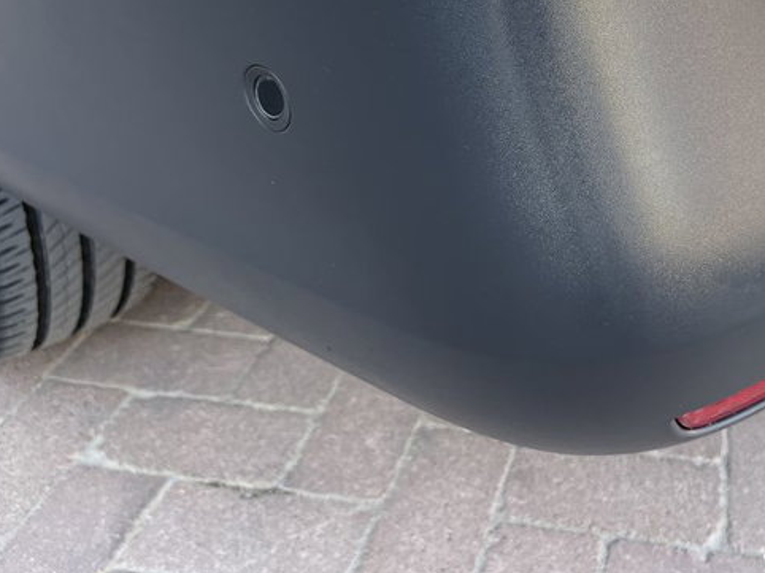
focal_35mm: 41
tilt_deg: -25.2
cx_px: 595
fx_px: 906
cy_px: 130
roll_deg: +0.0
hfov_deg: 43.9
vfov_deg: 34.2
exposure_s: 1/182
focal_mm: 5.1
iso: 40
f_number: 1.6
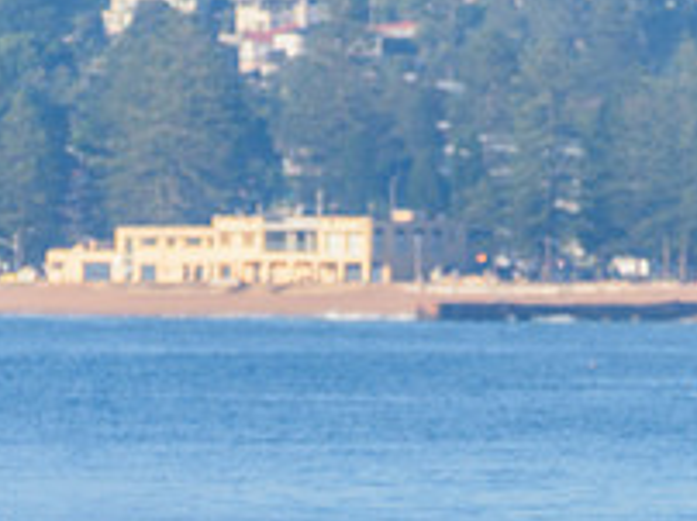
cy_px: 650
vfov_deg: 1.1
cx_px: 328
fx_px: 27774
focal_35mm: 1381
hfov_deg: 1.4
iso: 280
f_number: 5.6
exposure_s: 1/2000
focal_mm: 500
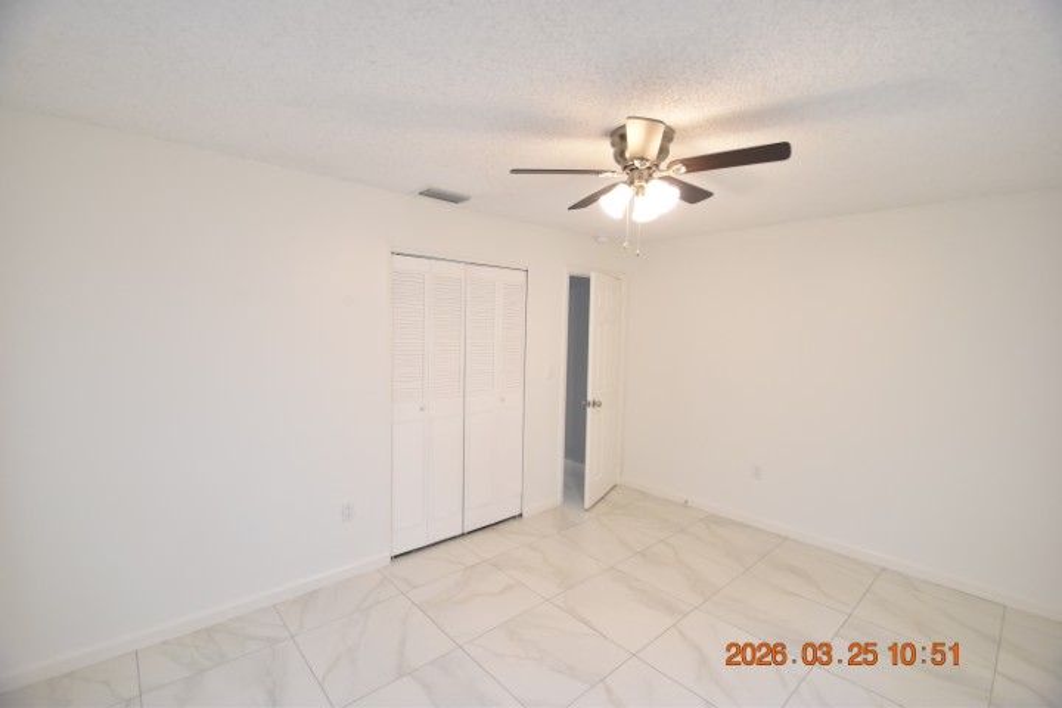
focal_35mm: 15
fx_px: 442
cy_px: 354
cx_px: 531
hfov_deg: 100.4
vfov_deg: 77.3
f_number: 3.5
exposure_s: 1/60
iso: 800
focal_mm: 10
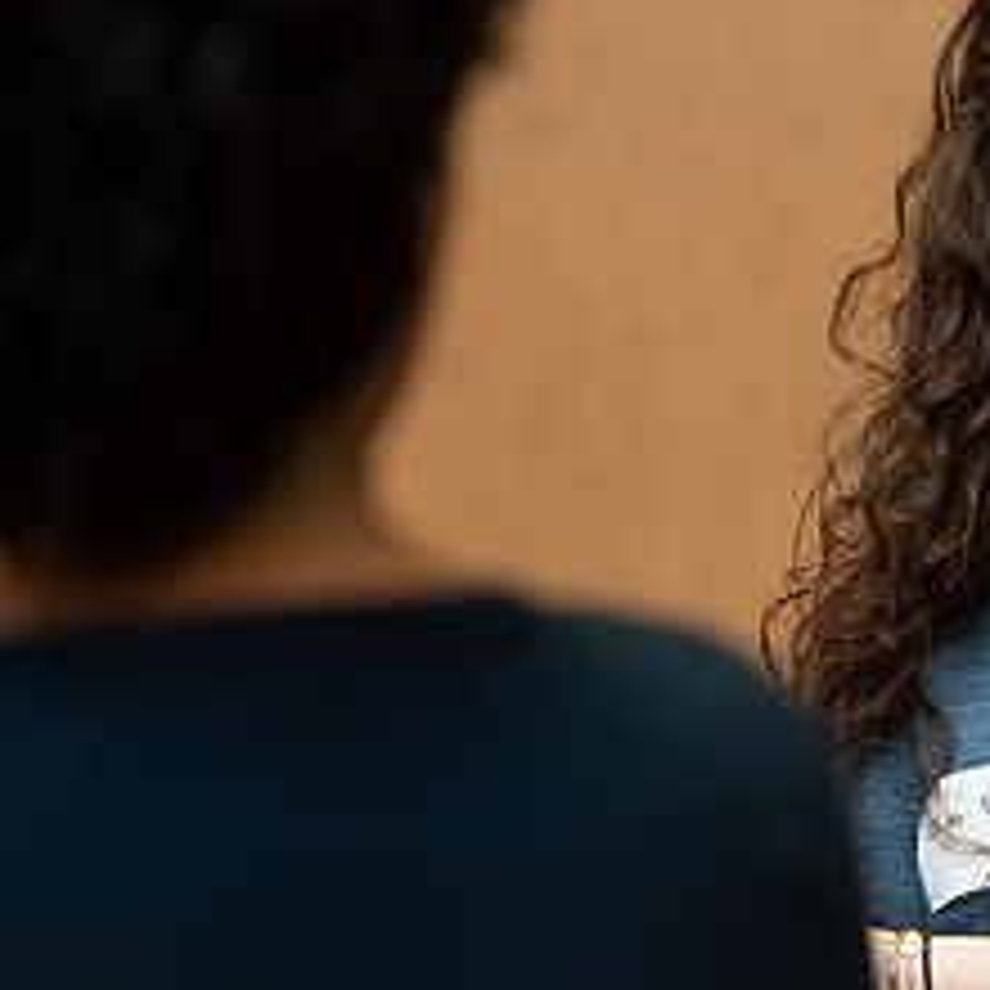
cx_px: 1156
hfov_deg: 6.0
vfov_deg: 6.0
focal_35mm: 292
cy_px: 461
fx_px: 9448
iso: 1600
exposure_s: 1/200
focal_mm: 130
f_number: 3.5
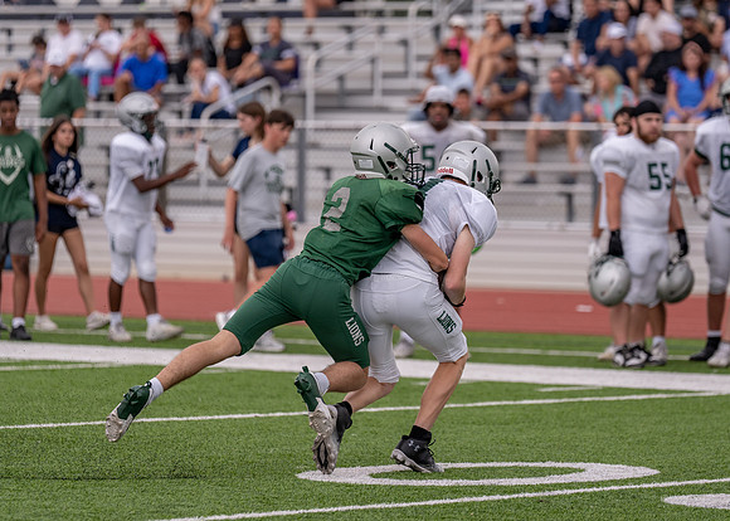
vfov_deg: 6.2
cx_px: 386
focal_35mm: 234
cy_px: 195
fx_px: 4848
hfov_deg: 8.6
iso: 320
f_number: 2.8
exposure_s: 1/3200
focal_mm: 170
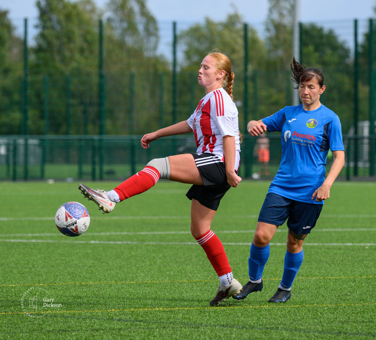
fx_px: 4295
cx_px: 228
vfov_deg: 4.5
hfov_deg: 5.0
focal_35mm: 366
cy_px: 125
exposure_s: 1/1600
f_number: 5
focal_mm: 230
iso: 400
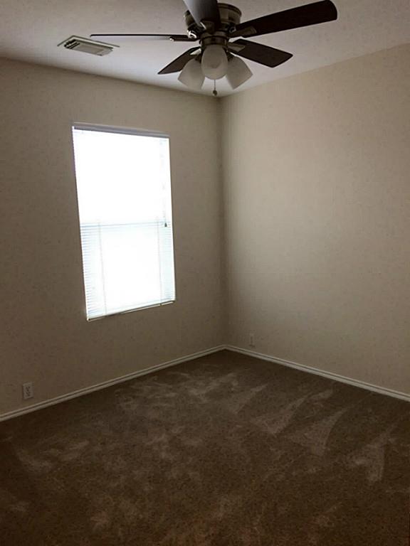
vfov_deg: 61.7
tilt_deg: -9.2
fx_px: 458
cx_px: 205
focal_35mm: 29
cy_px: 273
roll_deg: +3.4
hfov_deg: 48.2
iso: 50
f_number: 2.2
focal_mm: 4.15
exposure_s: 1/30
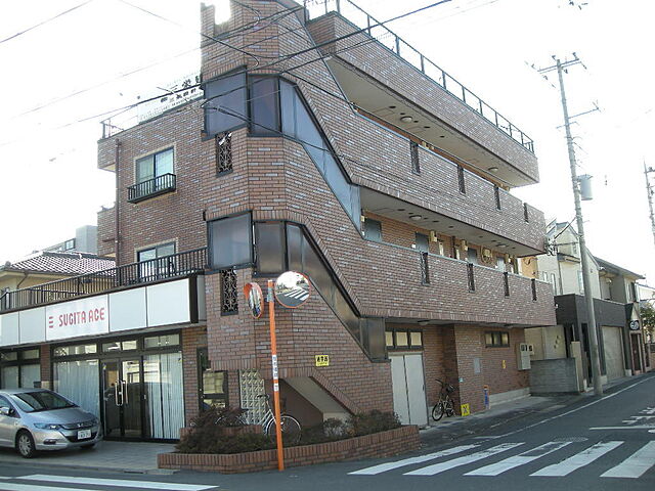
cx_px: 328
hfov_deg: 52.6
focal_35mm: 35
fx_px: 662
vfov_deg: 40.7
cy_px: 246
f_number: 2.8
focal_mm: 5.7
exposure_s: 1/167
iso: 50
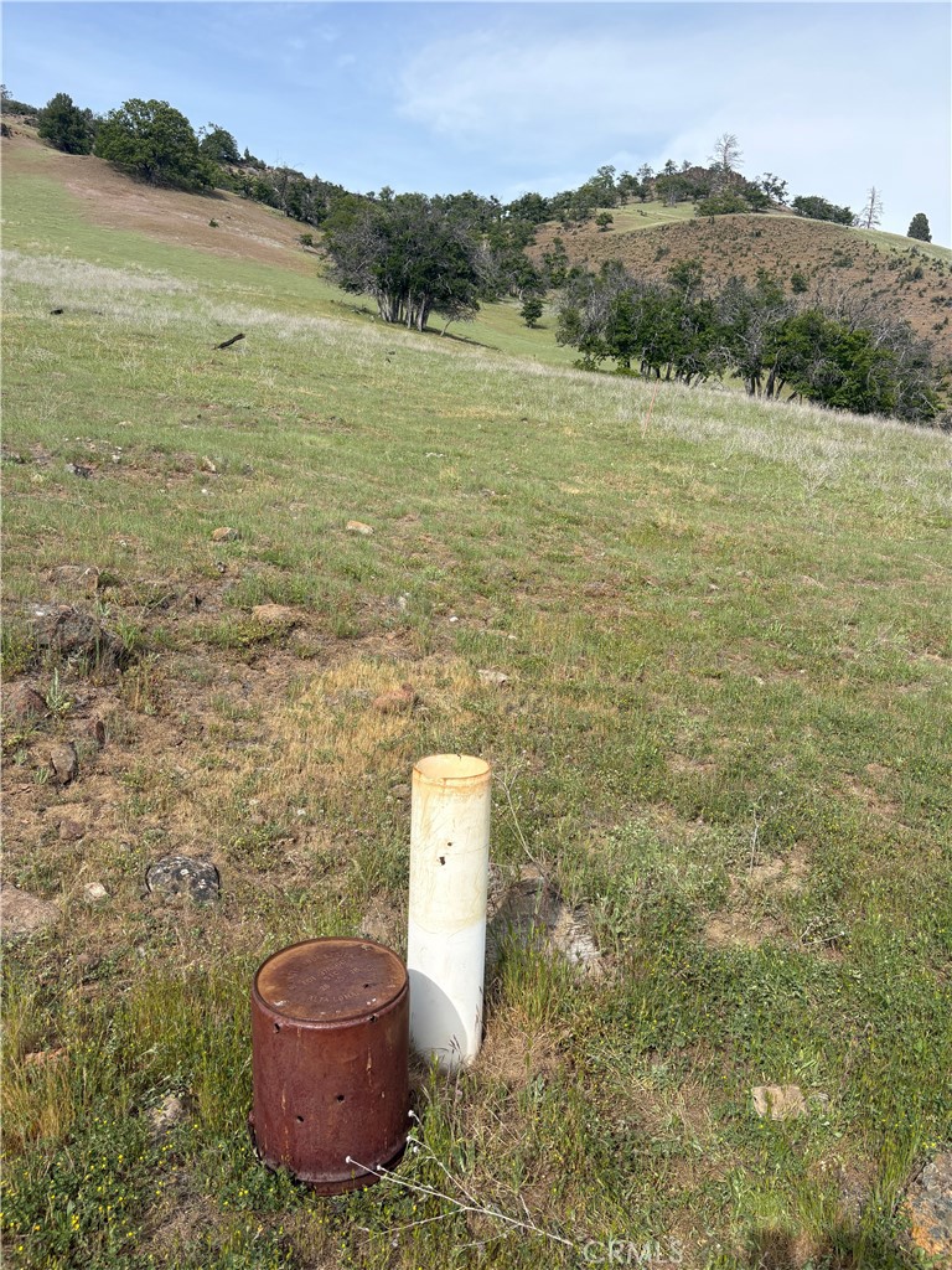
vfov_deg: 67.3
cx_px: 476
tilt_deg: -8.7
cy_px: 635
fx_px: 953
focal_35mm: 26
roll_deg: -1.0
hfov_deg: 53.1
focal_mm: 5.96
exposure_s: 1/2865
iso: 50
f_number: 1.6
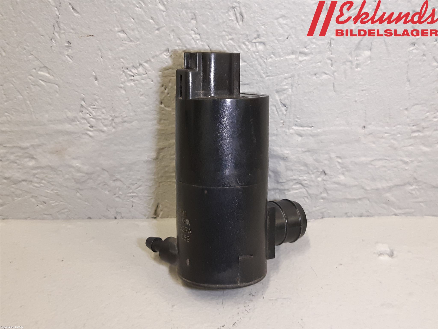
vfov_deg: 53.1
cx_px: 219
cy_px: 164
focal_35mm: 26
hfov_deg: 67.3
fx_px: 329
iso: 160
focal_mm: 3.93
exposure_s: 1/50
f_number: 1.7
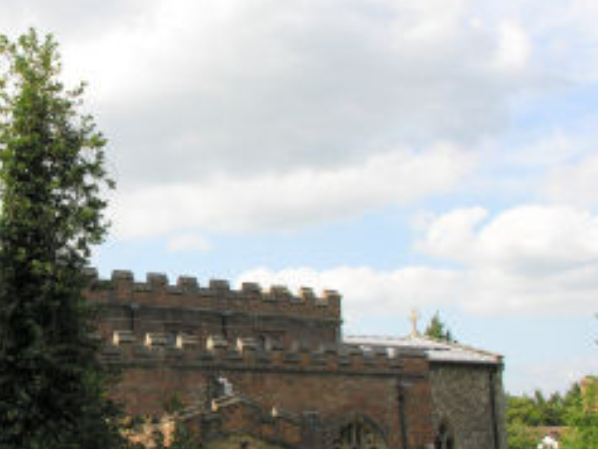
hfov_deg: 27.6
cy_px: 261
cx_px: 76
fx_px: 1175
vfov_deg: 21.6
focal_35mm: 68
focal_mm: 8.9
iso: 50
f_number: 5.6
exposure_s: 1/160
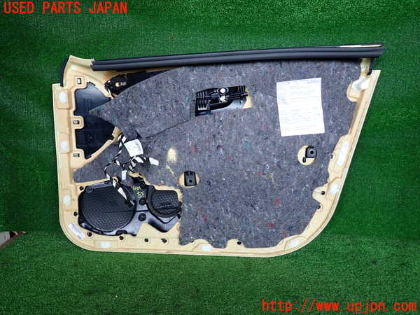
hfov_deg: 69.4
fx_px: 303
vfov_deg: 54.9
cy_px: 158
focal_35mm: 25
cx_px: 210
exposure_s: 1/125
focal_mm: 4.5
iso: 125
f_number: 2
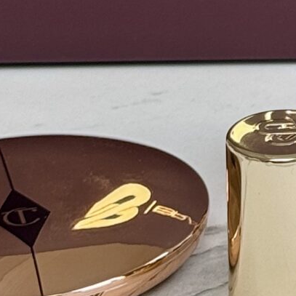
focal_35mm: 267
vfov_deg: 6.3
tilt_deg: -15.5
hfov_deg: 6.4
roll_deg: -0.8
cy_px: -330
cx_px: 504
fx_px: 2583
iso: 50
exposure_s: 1/178
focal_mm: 6.76
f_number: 1.78
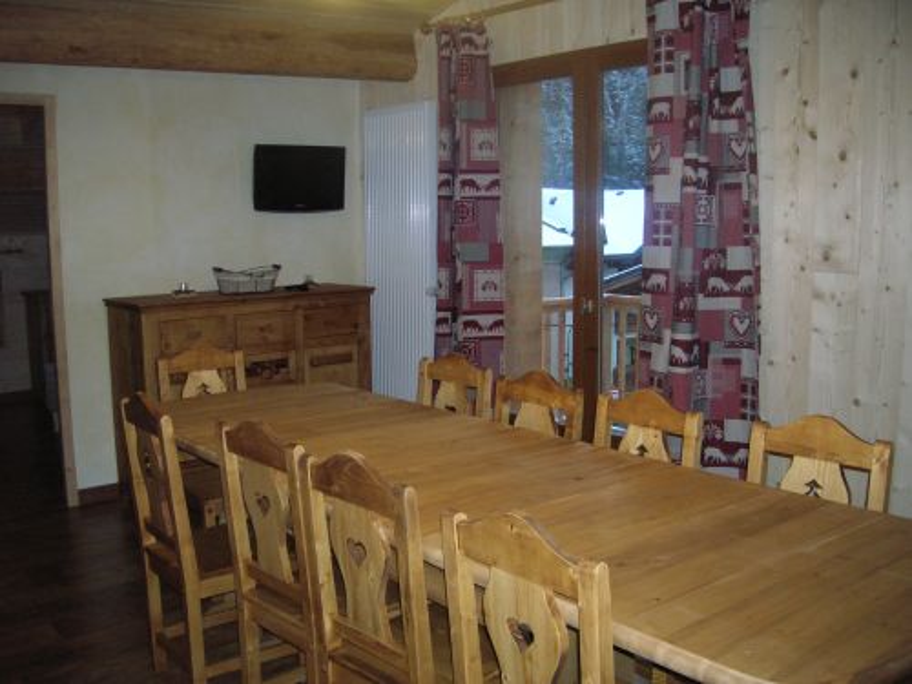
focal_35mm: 34
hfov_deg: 54.0
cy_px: 342
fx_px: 896
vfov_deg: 41.8
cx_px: 456
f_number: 2.9
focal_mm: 5.7
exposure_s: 1/60.1
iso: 188
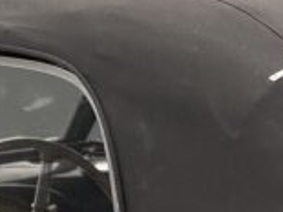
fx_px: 4044
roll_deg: +0.2
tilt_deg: -4.7
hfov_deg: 4.0
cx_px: 396
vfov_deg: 3.0
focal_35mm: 495
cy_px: 272
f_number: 2.8
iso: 320
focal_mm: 15.66
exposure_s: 1/49
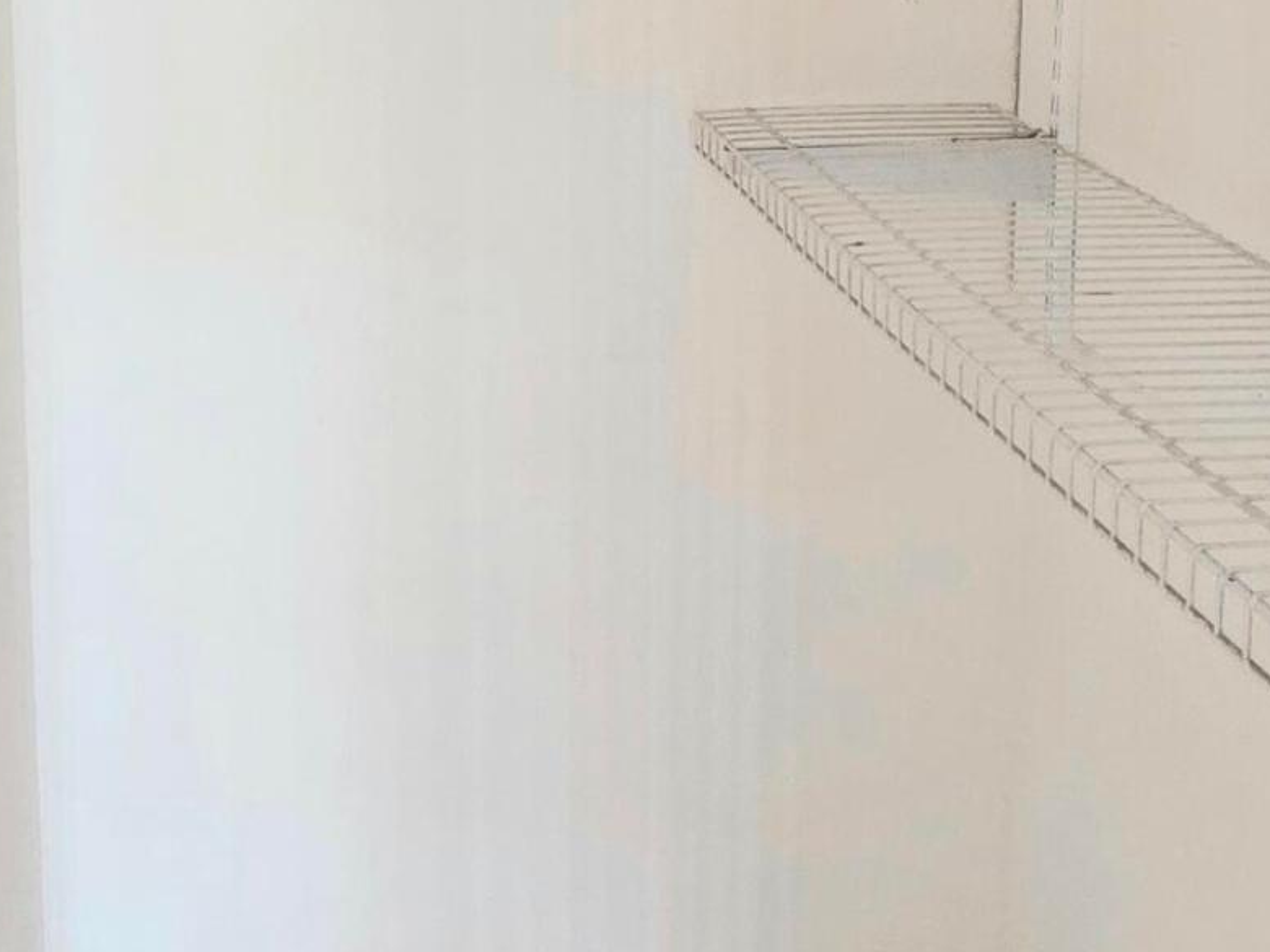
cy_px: -47
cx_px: 314
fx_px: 1761
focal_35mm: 48
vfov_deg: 28.0
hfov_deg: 38.6
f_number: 1.9
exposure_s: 1/120
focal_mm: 2.2
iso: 250
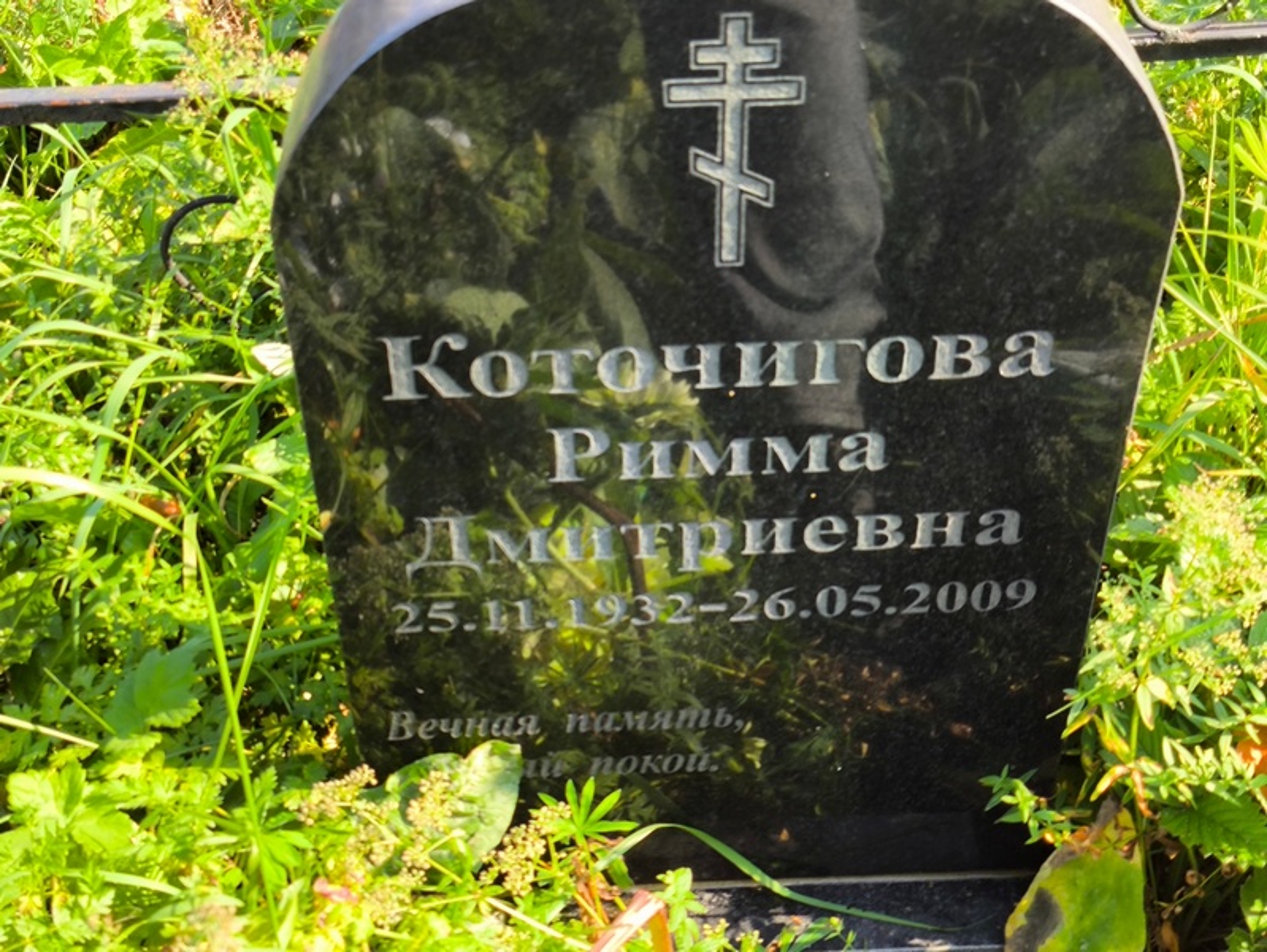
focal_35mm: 50
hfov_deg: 38.2
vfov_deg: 29.1
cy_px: 476
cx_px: 634
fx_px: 1831
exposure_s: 1/246
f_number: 1.7
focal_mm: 4.71
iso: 50
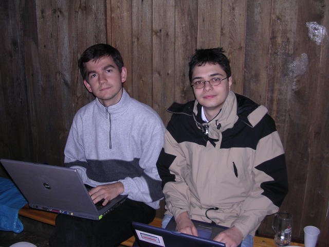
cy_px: 124
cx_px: 164
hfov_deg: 49.0
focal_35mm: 38
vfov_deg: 37.7
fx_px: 361
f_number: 2.8
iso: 116
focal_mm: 5.8
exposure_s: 1/60.1
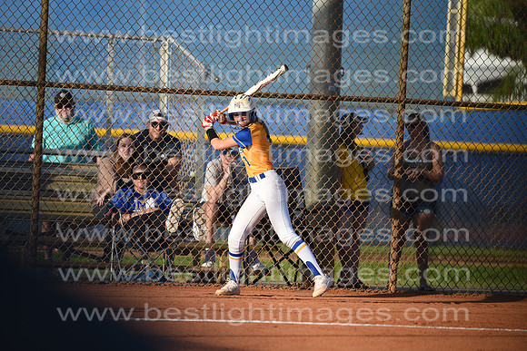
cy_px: 176
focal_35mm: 300
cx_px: 264
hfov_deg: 6.9
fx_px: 4392
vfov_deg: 4.6
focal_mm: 300
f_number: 4
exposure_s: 1/640
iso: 100
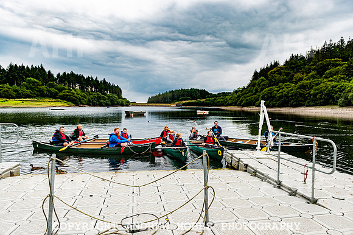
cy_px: 118
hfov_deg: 73.3
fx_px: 237
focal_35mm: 24
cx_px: 176
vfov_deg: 52.7
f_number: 5
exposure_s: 1/1600
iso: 450
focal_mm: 24
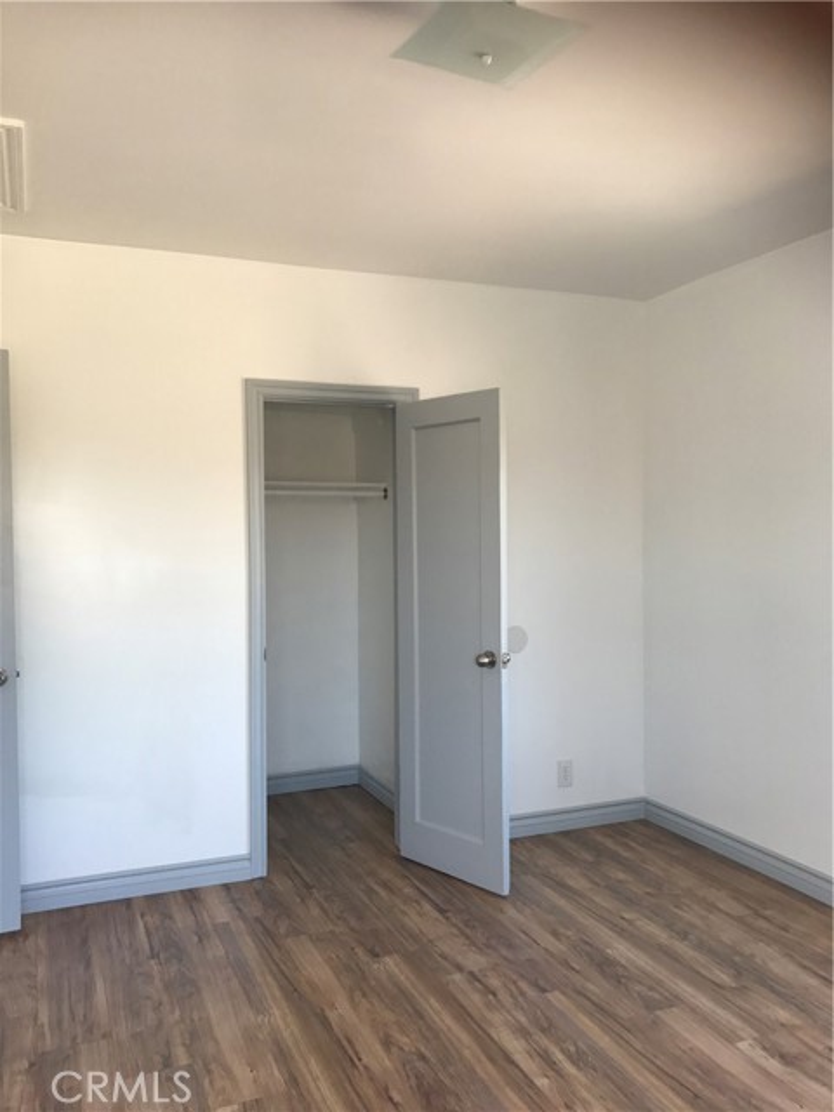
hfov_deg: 49.7
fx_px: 899
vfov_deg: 63.4
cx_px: 417
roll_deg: -1.1
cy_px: 556
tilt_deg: -1.8
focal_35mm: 28
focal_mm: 3.99
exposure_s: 1/120
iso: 40
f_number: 1.8
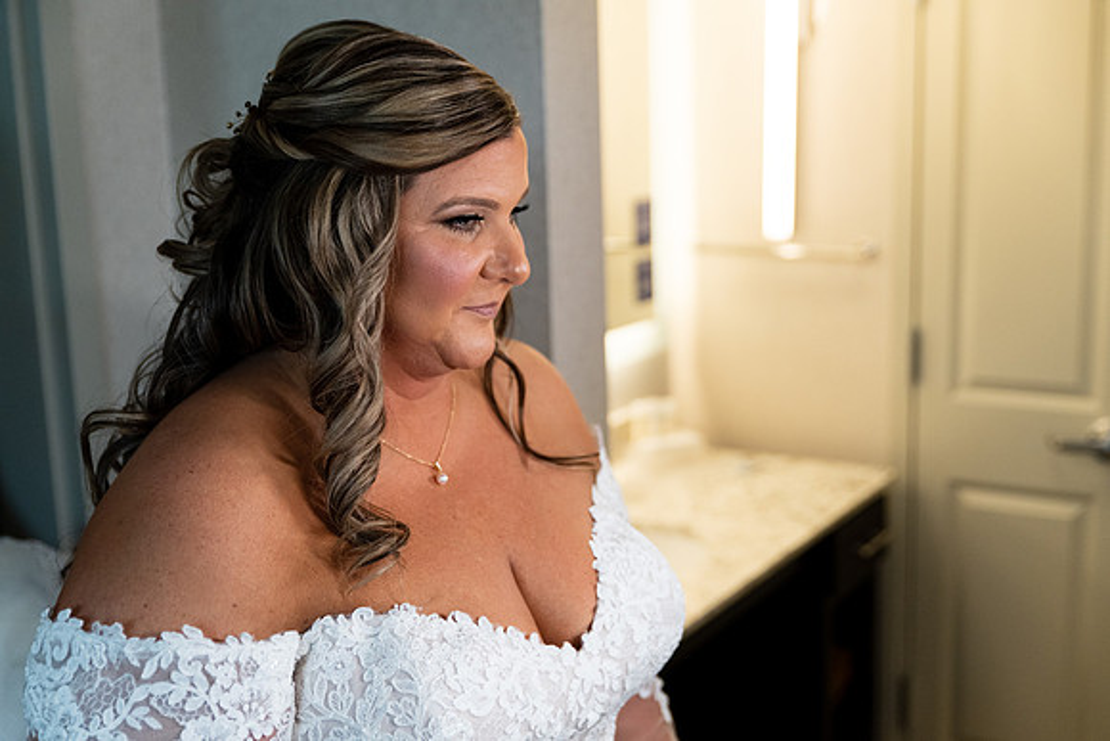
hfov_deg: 40.3
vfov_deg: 27.5
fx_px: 1511
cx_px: 555
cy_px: 370
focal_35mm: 49
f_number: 2.8
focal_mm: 49
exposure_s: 1/1000
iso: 2000
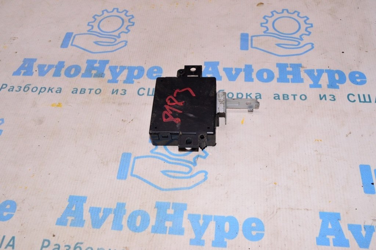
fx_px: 360
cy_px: 125
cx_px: 188
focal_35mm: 34
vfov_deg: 38.3
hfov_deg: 55.1
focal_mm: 23
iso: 1600
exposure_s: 1/200
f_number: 8
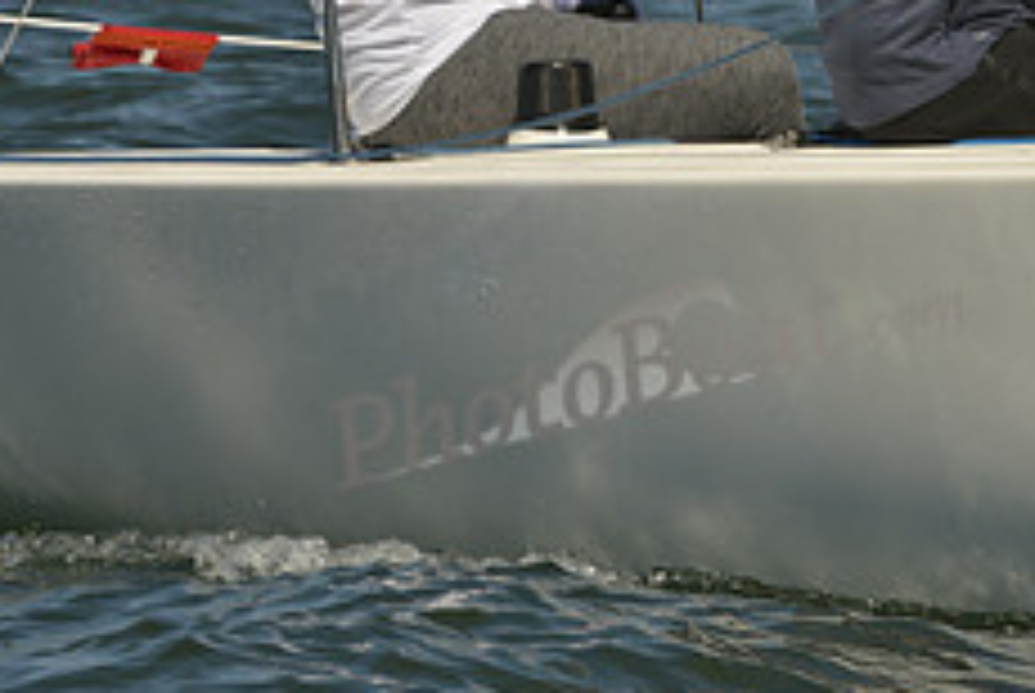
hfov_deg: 2.8
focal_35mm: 730
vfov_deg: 1.9
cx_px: 1202
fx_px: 21014
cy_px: 74
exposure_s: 1/1000
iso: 280
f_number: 13
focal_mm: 290
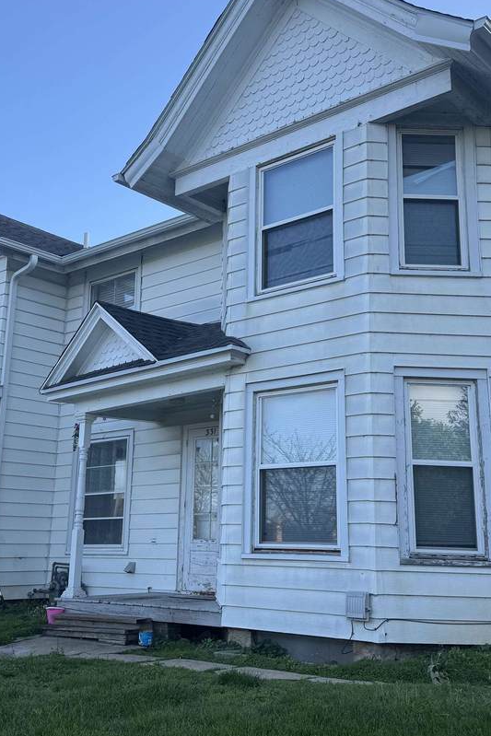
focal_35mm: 40
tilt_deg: +13.3
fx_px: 818
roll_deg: -1.2
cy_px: 345
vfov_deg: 48.4
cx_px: 227
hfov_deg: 33.4
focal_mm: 6.76
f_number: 1.78
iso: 80
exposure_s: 1/1923
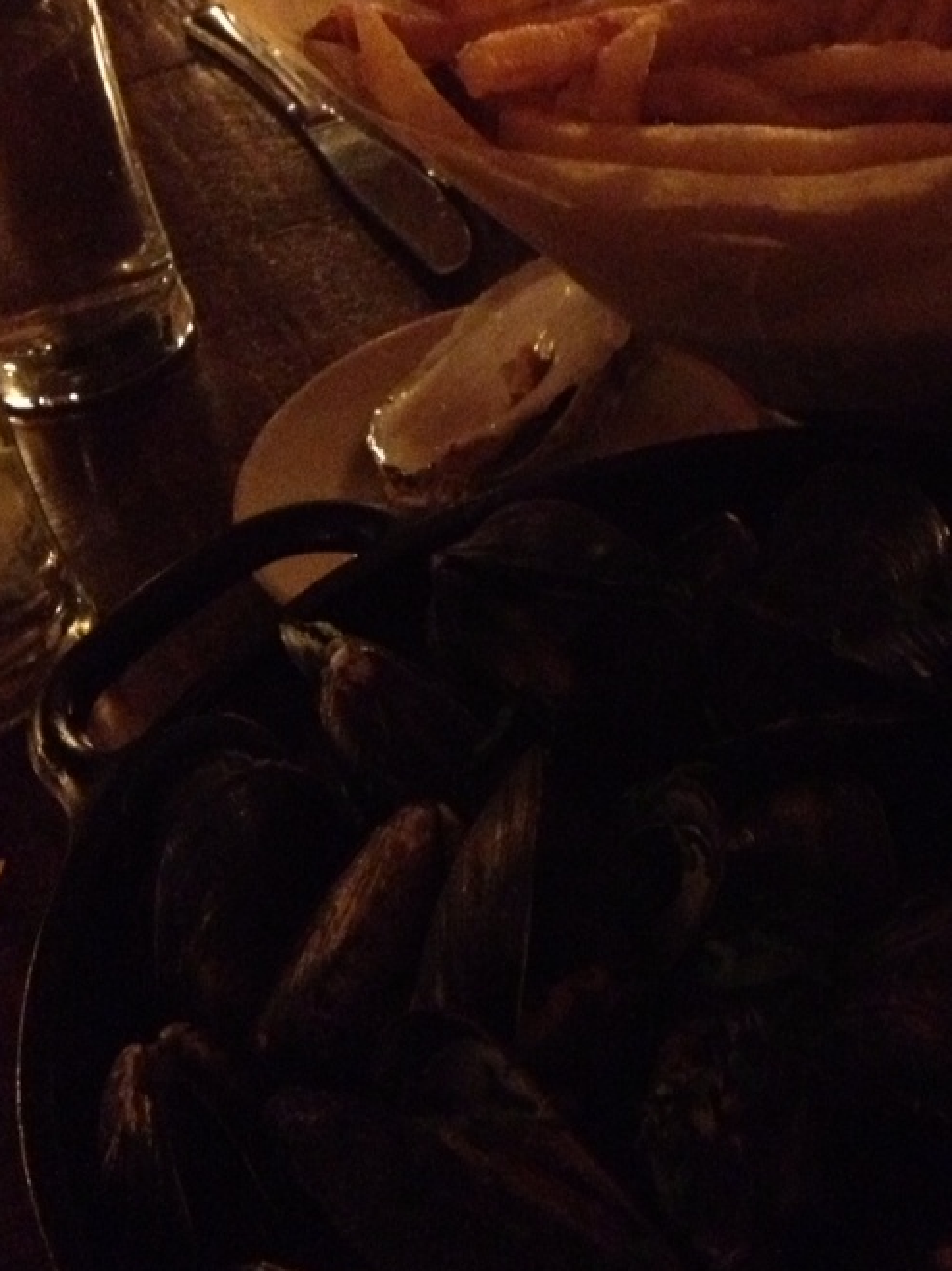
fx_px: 2494
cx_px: 659
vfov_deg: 28.6
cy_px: 584
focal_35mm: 68
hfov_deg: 21.5
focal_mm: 4.28
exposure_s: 1/15
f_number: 2.4
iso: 800
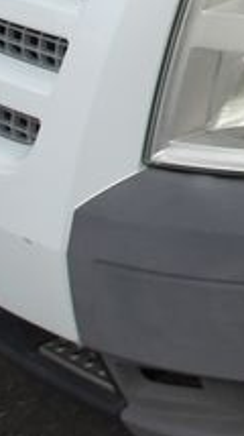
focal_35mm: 141
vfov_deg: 14.3
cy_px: -202
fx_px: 1626
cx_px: 726
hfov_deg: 7.6
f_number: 10.4
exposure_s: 1/116
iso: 100
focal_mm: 4.9
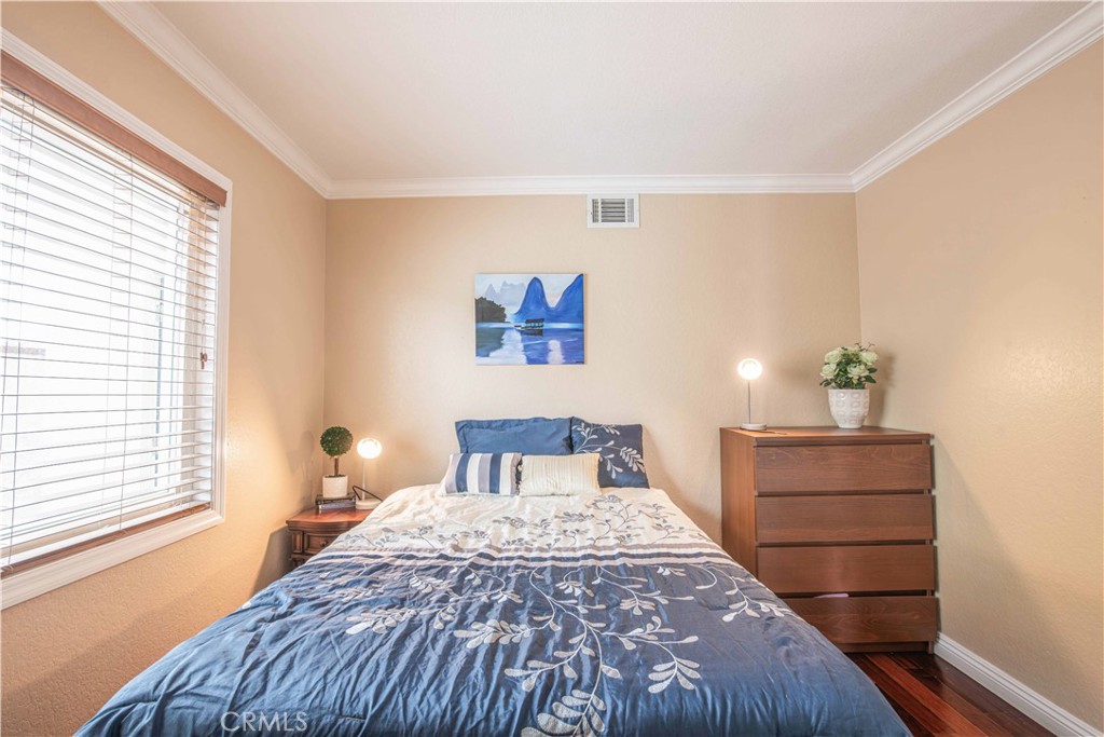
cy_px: 368
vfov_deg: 73.8
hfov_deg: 96.7
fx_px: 491
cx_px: 552
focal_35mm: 16
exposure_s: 1/10
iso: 250
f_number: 8
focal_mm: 16
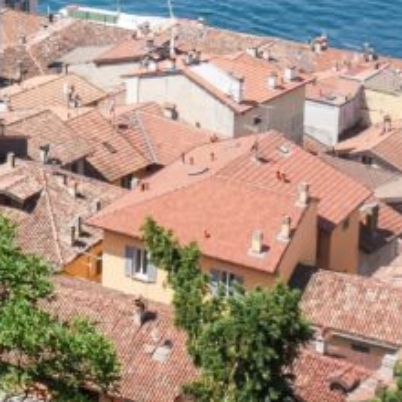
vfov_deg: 11.9
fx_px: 1839
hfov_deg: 11.7
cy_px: -213
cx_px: -280
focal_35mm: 140
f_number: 9
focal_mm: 17
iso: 400
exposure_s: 1/500
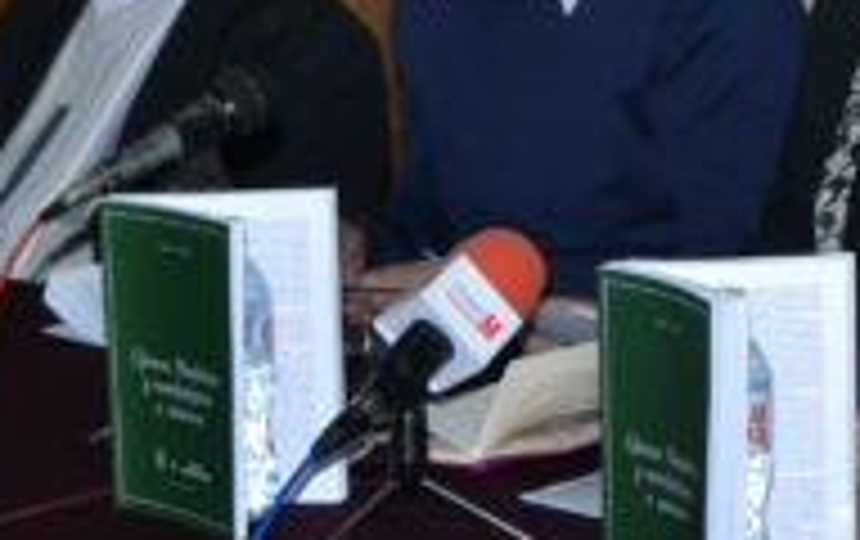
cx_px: 1175
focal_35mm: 160
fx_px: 3756
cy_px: 65
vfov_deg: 8.2
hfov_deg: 12.6
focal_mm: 26
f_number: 6.3
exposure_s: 1/60
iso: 800
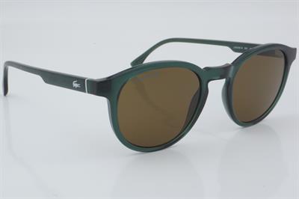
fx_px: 622
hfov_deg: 27.0
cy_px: 100
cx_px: 150
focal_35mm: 75
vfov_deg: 18.2
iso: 100
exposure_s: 1/3
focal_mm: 50
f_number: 32
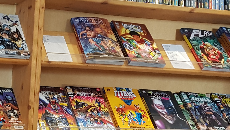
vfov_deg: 15.1
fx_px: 463
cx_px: -22
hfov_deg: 25.8
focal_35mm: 76
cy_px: 171
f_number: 1.7
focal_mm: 4.2
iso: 160
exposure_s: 1/25
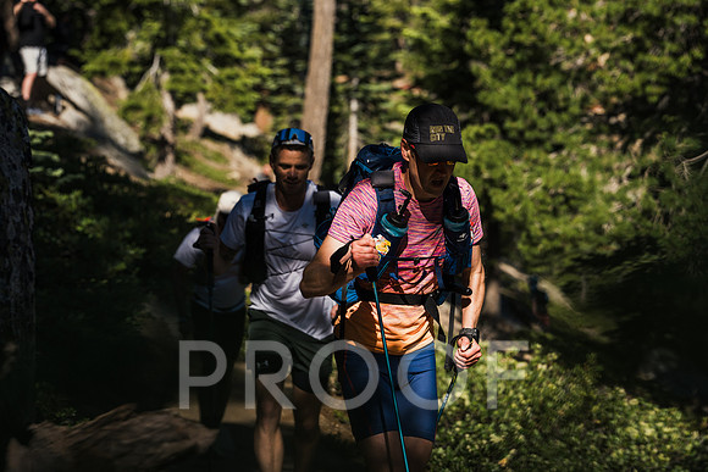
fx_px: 2144
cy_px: 236
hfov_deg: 18.8
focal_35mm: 109
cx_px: 354
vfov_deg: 12.6
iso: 100
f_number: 4.5
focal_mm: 109
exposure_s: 1/2000
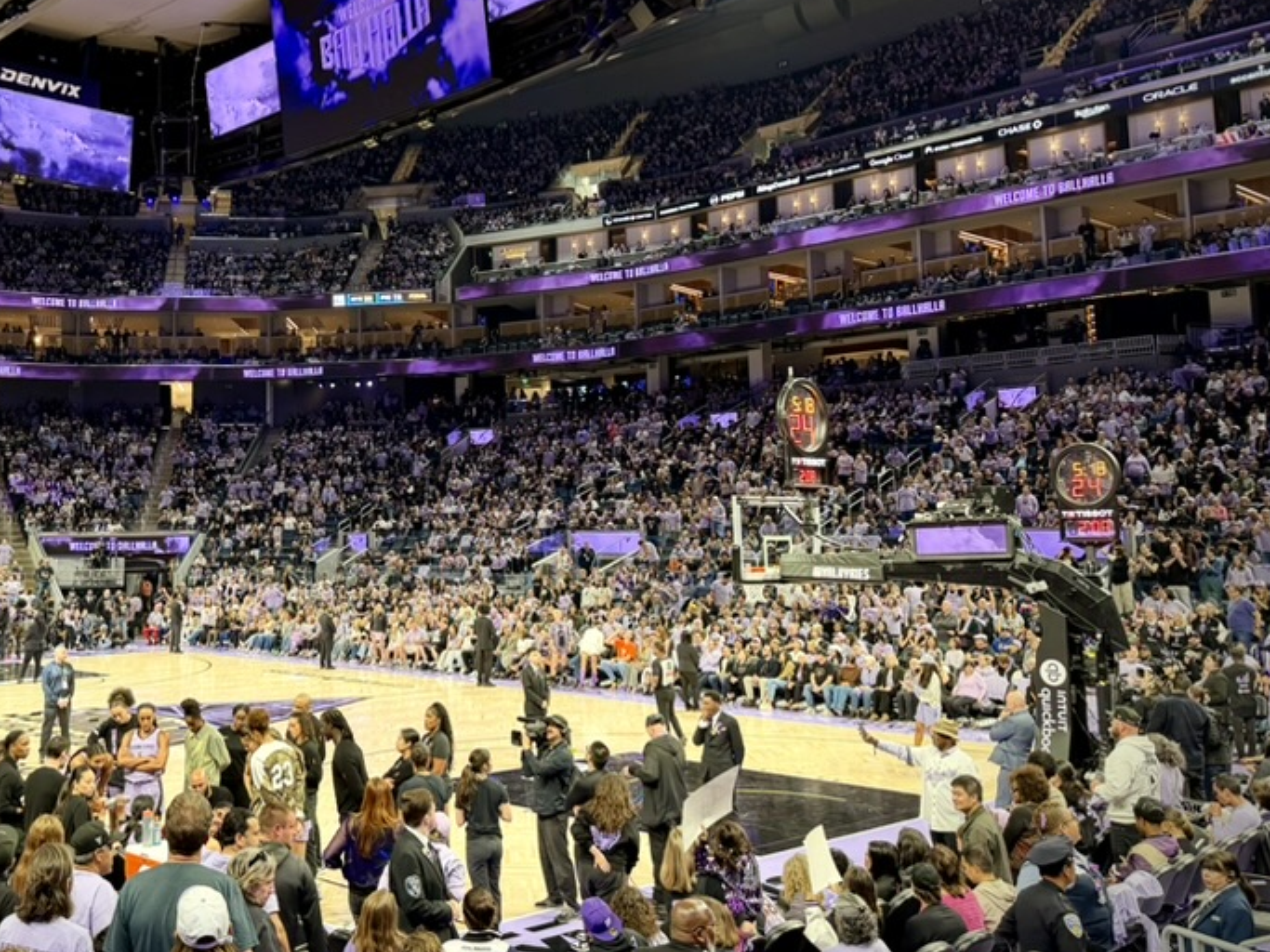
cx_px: 348
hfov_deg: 49.7
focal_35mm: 36
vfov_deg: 39.4
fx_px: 1321
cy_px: 359
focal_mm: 6.76
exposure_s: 1/60
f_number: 1.78
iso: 160
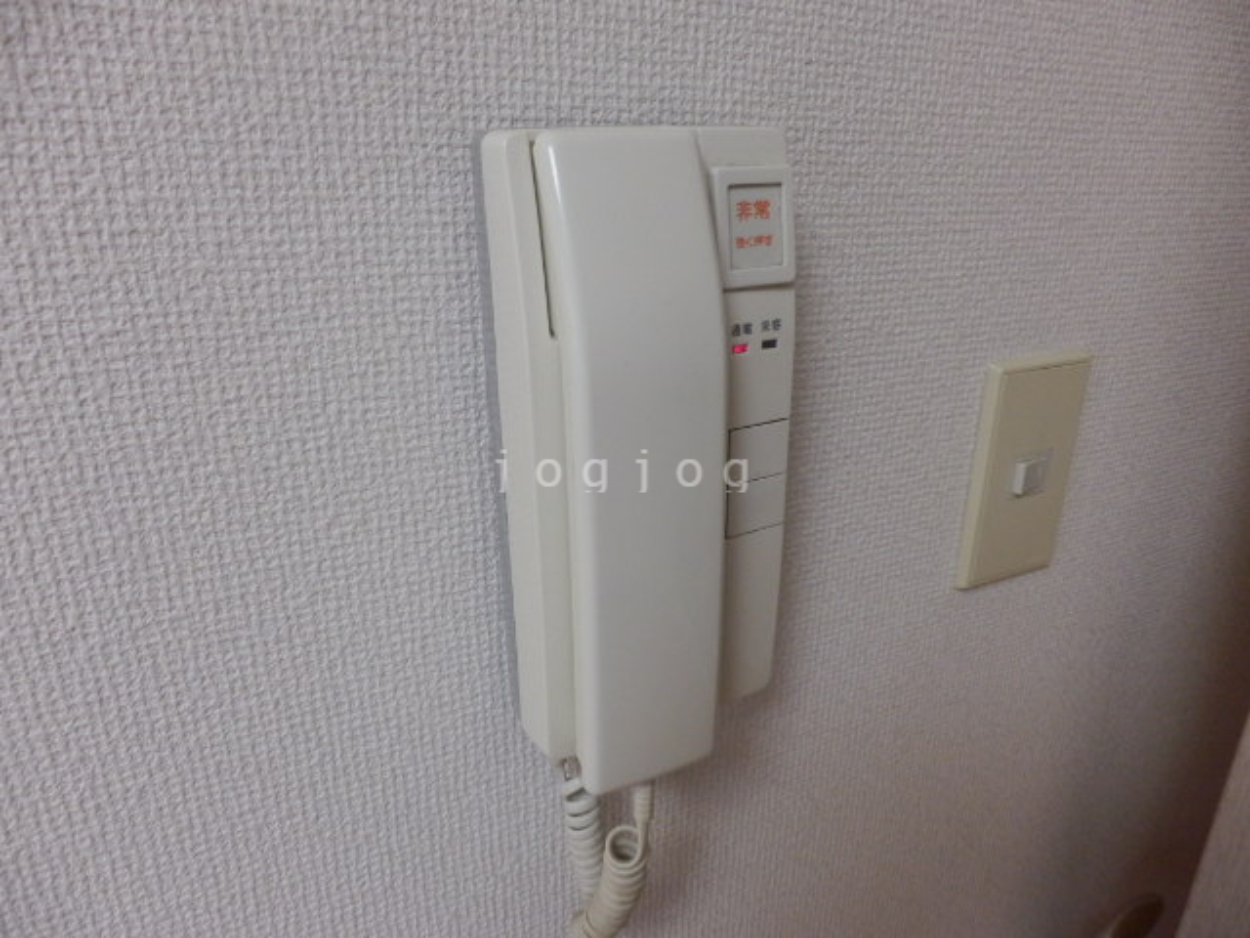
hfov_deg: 71.6
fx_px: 867
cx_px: 625
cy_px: 469
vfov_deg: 56.8
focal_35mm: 24
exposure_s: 1/30
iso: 320
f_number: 3
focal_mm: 4.2
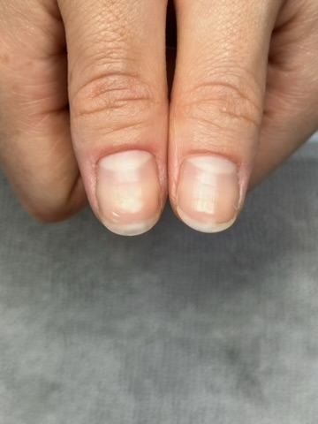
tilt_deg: -70.9
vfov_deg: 39.7
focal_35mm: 48
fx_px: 588
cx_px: 159
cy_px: 212
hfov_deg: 30.3
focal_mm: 6.86
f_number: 1.78
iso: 50
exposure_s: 1/200
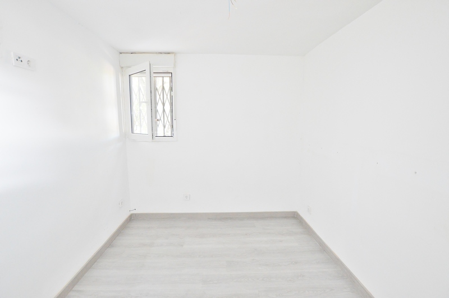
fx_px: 206
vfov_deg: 72.0
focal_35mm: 16
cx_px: 224
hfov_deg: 95.0
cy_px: 149
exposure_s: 1/60
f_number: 3.5
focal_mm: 11
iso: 2500
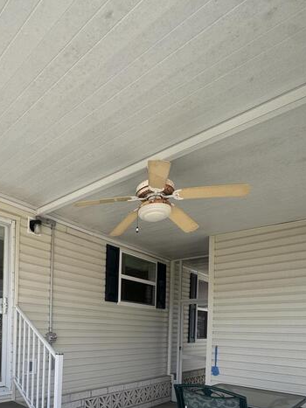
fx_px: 283
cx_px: 68
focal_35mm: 24
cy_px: 334
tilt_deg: -0.5
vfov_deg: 64.4
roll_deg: -1.4
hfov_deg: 53.6
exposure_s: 1/298
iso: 40
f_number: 2.2
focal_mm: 2.22
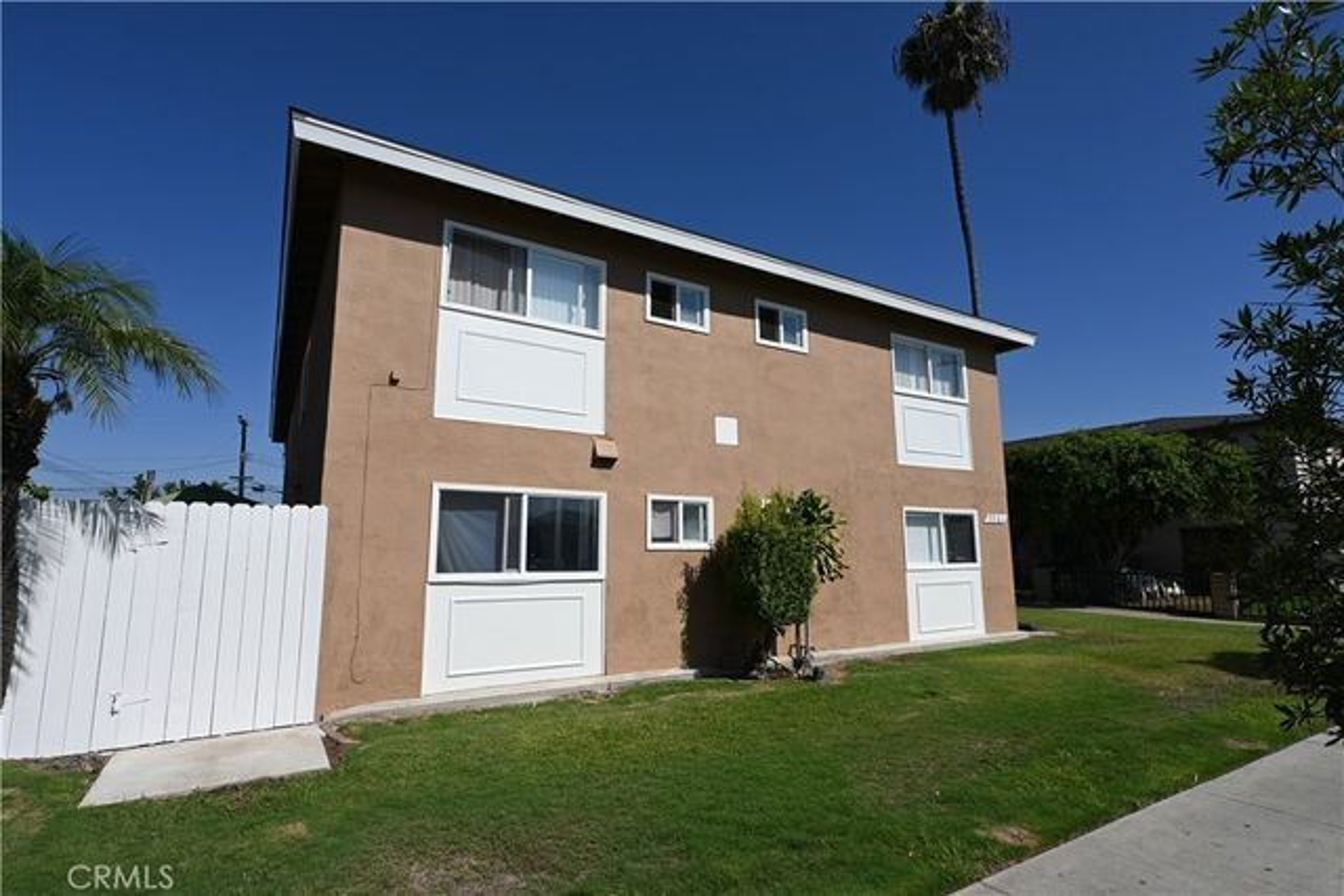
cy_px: 448
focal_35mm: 18
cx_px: 672
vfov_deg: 67.4
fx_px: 672
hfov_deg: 90.0
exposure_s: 1/500
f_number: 8
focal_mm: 12
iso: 100
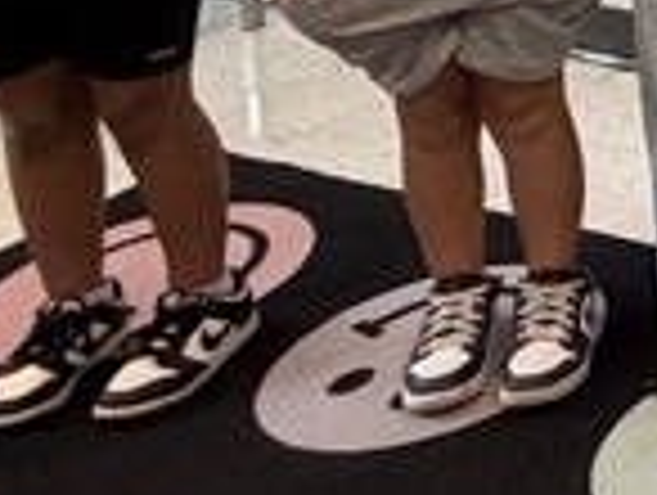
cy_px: -603
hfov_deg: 14.6
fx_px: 1863
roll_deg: -0.3
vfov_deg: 12.6
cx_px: 1490
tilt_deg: -4.3
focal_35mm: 98
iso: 250
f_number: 2.2
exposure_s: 1/120
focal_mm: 2.22
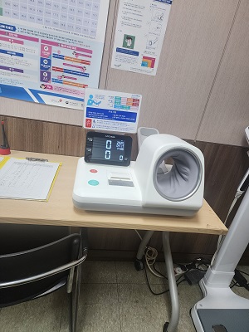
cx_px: 124
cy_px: 166
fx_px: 221
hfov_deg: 58.9
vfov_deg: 73.9
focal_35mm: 23
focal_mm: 6.4
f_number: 1.8
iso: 200
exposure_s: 1/120
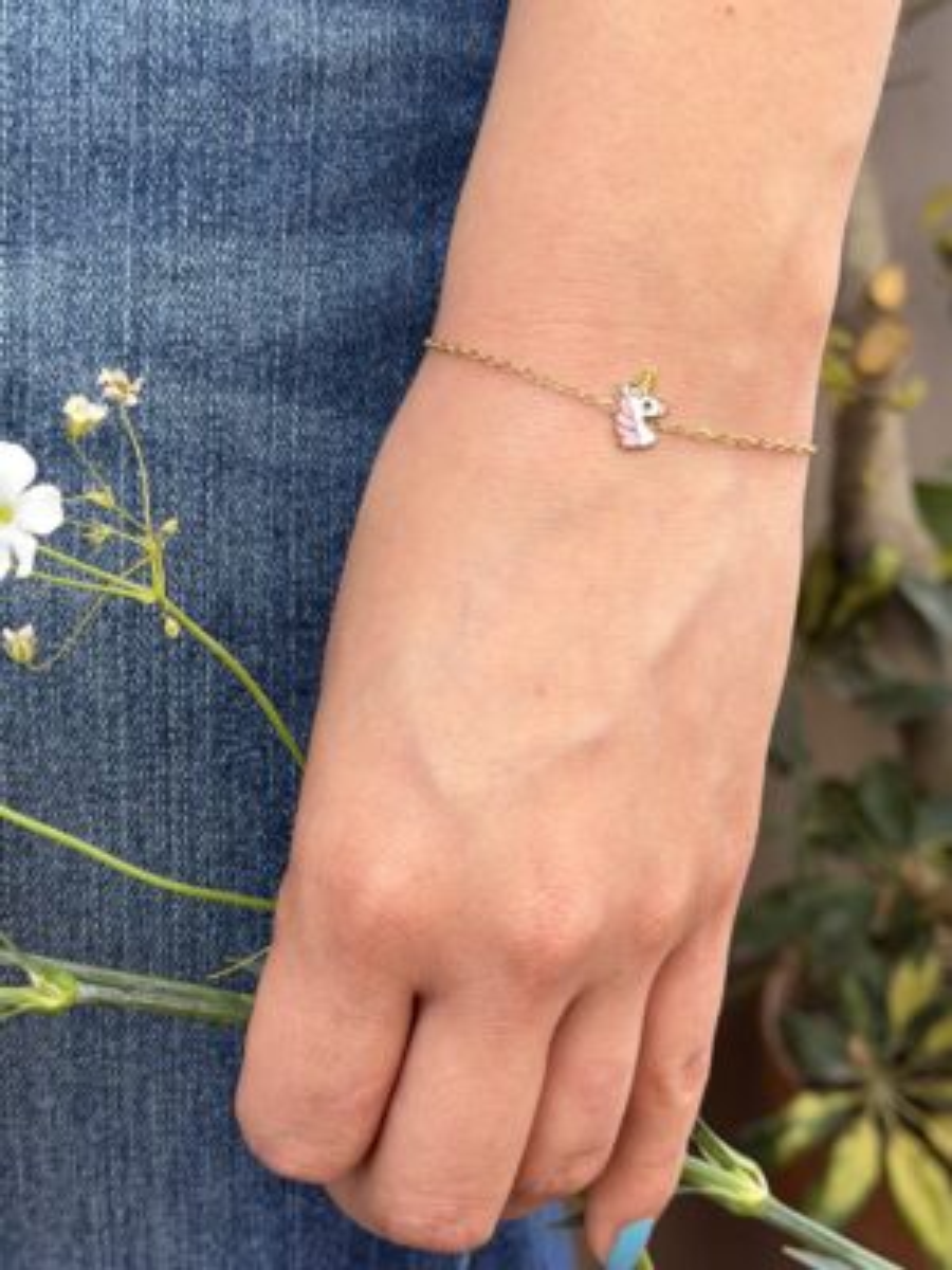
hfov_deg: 30.3
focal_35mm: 48
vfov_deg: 39.7
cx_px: 476
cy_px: 635
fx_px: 1760
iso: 64
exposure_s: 1/415
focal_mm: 6.76
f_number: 1.78
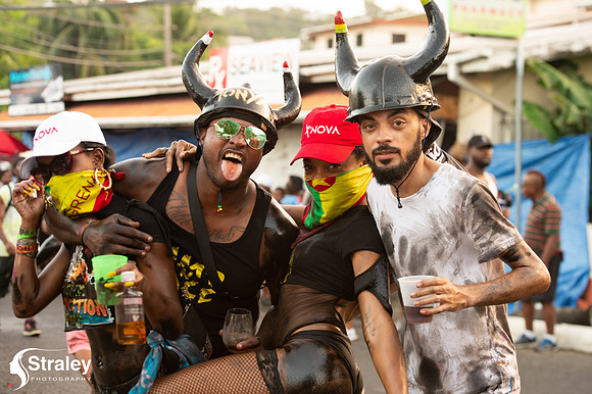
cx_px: 296
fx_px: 1413
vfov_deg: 15.9
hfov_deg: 23.7
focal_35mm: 86
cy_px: 197
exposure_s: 1/200
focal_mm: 86
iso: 1250
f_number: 5
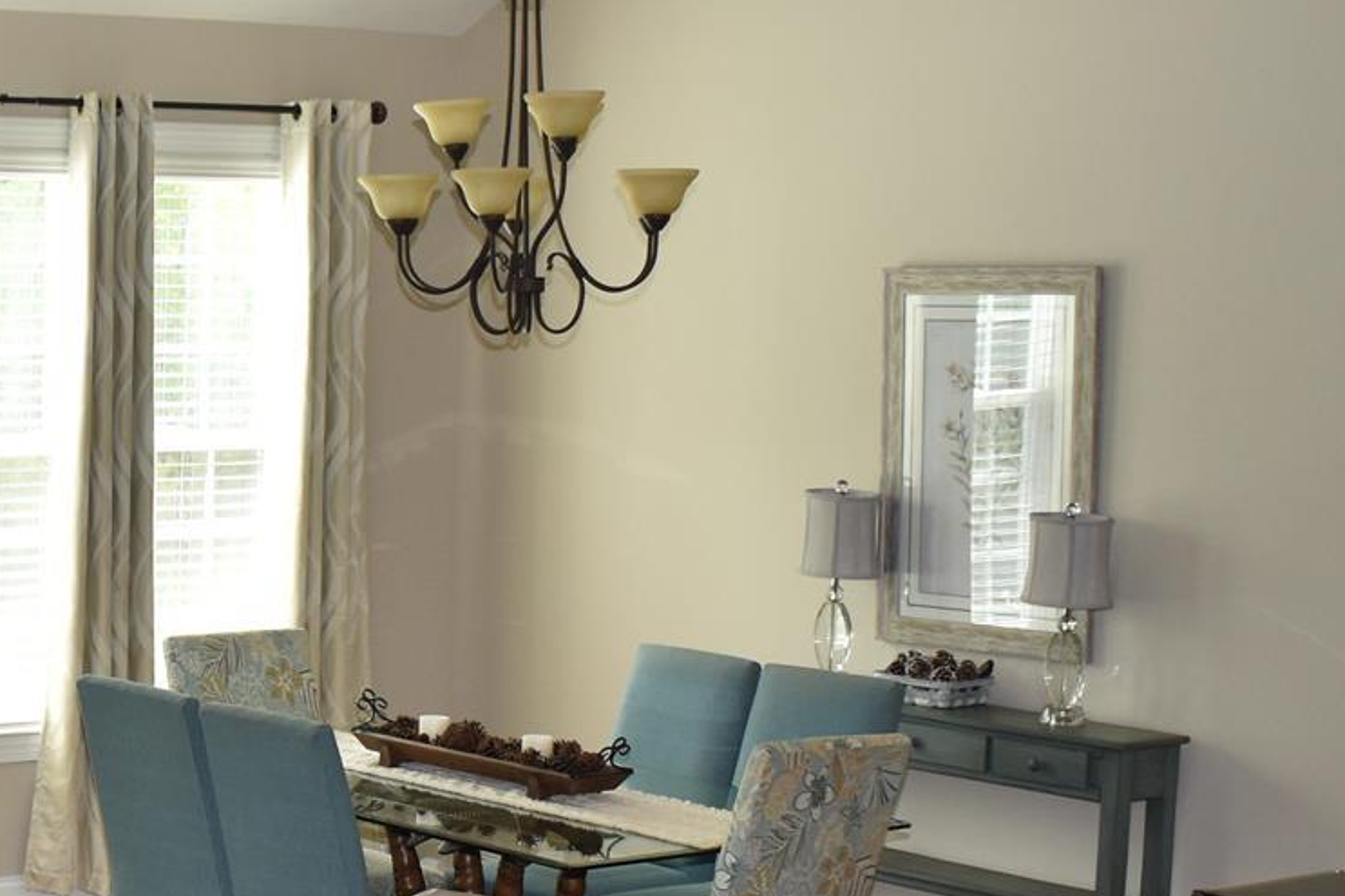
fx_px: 3399
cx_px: -141
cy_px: 739
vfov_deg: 14.9
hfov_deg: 21.2
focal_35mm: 91
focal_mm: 22
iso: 450
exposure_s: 1/125
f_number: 3.8
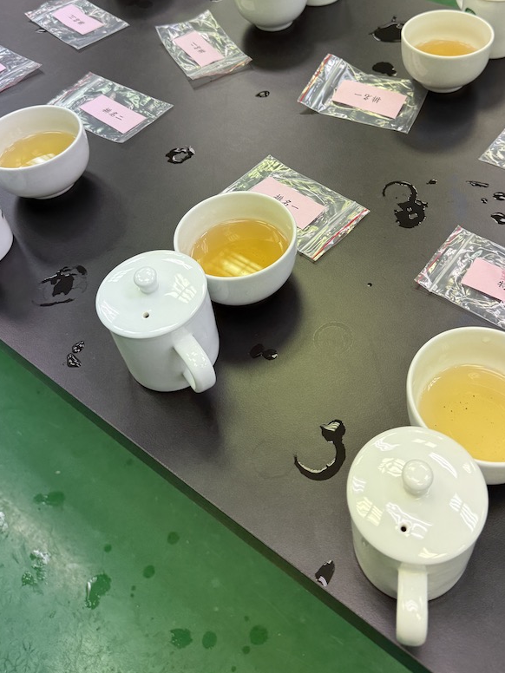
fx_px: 642
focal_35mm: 33
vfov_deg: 54.0
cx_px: 314
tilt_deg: -45.1
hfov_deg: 42.6
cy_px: 212
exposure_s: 1/120
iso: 80
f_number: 1.78
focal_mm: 6.76
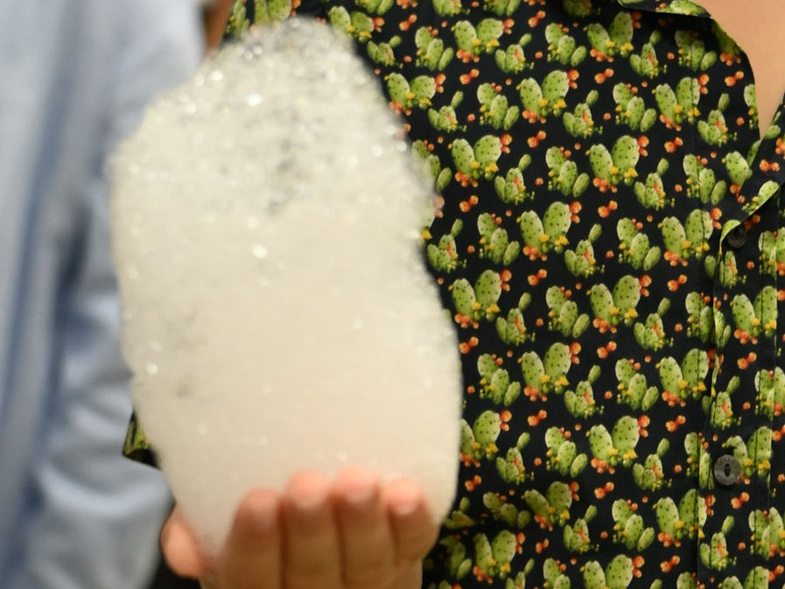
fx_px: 3266
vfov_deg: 10.3
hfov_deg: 13.5
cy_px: 151
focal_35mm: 144
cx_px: 762
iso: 800
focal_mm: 35
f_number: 2.2
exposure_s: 1/392
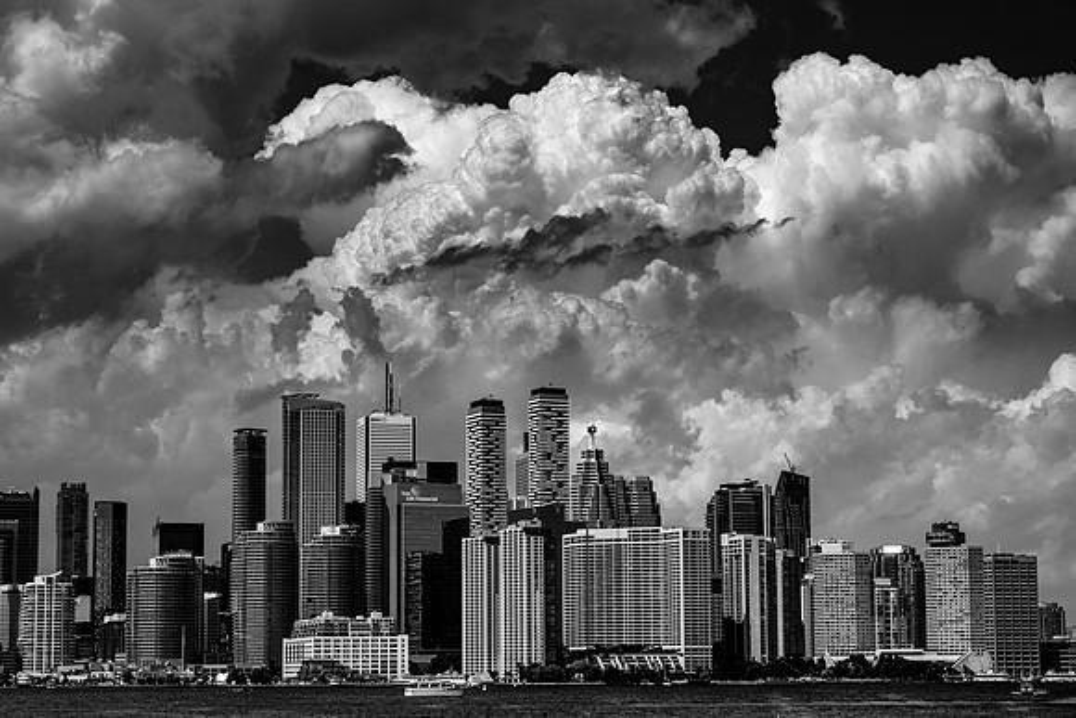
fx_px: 2481
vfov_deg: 16.5
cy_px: 359
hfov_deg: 24.5
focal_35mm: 83
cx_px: 538
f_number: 8
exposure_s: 1/900
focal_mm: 55
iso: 200
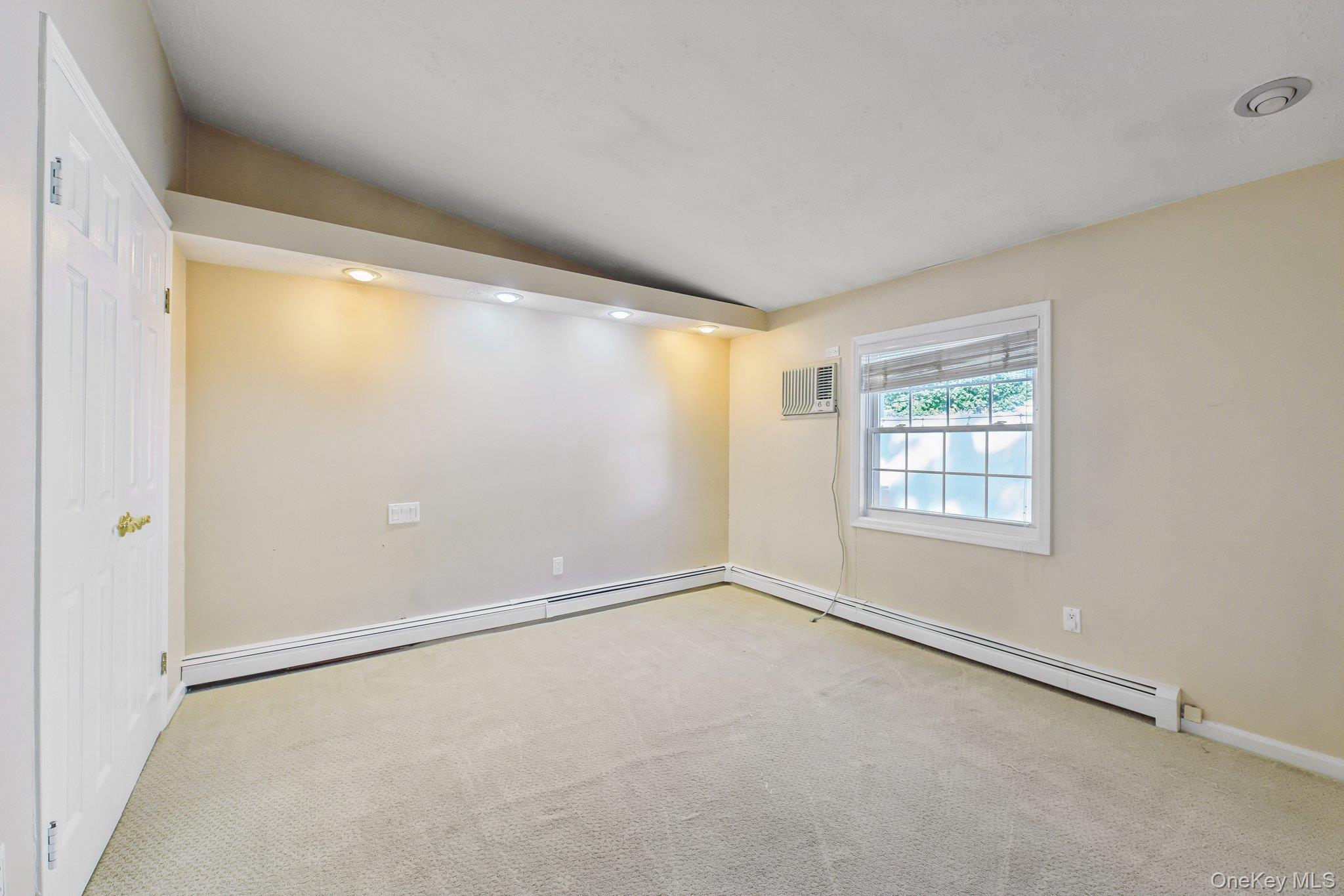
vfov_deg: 81.2
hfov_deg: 104.3
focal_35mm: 14
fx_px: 523
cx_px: 672
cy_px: 448
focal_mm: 14
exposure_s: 1/50
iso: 400
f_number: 8
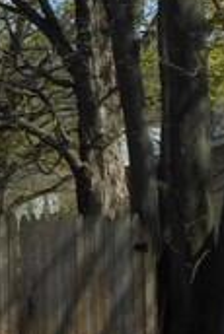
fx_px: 1900
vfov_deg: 10.0
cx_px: -631
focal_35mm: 204
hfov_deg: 5.9
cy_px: -43
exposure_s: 1/640
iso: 80
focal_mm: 6
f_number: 3.5
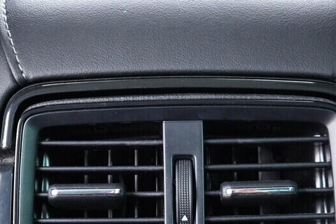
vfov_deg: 13.5
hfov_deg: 20.6
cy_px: 255
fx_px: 924
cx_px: 173
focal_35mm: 99
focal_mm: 24
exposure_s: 1/40
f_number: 2.8
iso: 2000
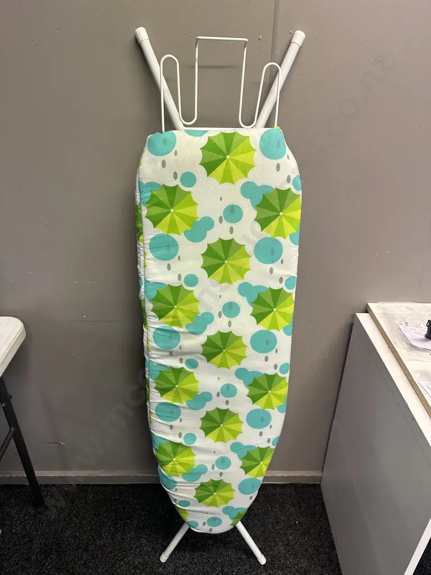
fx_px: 398
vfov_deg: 71.6
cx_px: 216
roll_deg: -1.2
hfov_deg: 56.8
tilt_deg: -28.9
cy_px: 288
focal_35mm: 24
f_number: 1.78
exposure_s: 1/100
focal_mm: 6.86
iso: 160
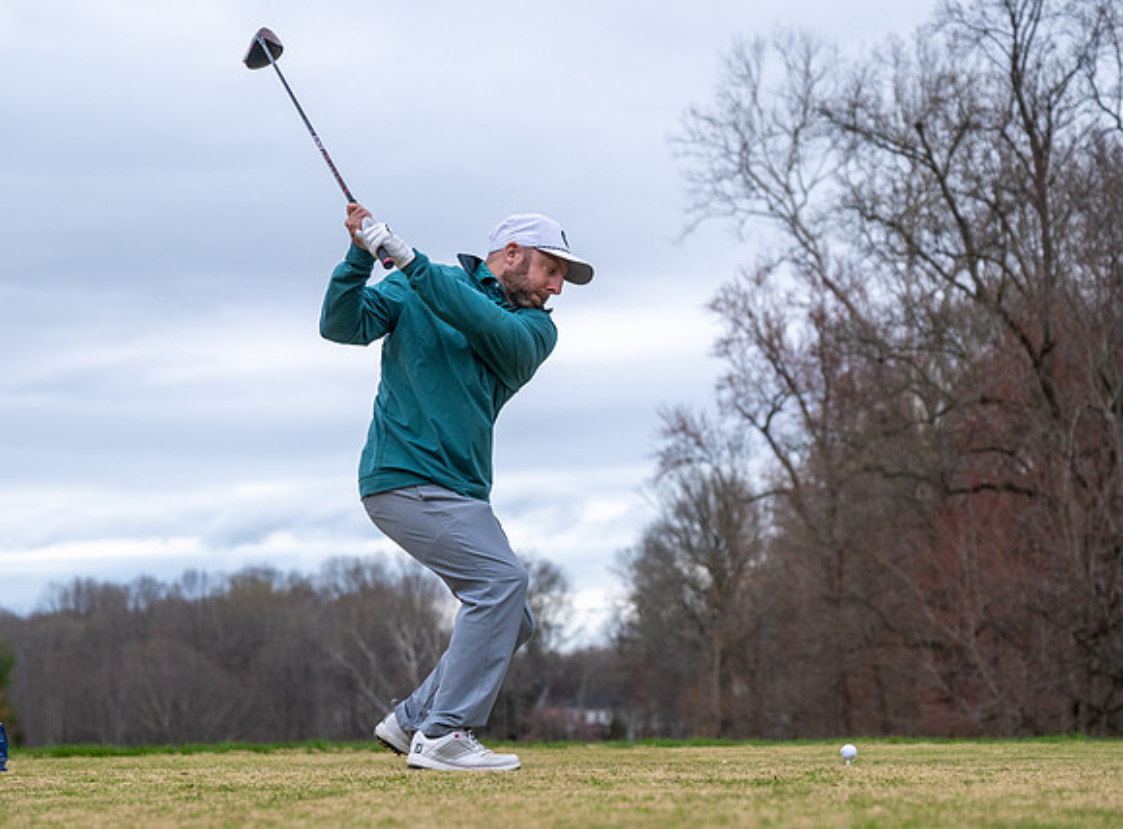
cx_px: 573
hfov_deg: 21.9
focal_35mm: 90
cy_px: 599
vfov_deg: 16.2
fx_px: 2897
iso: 220
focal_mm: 45
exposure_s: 1/3200
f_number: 2.8
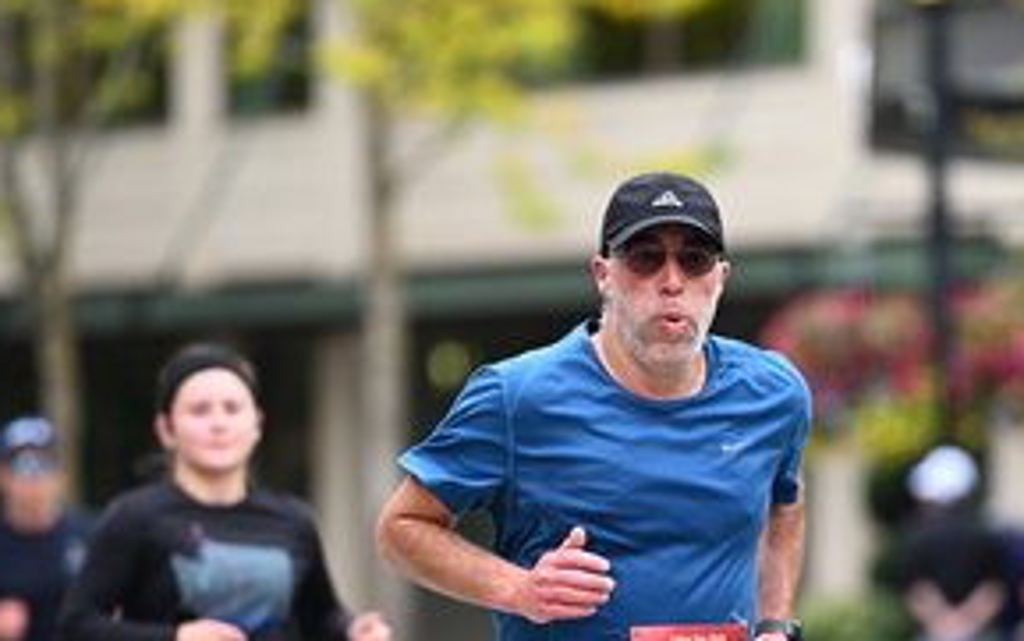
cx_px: 604
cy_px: 514
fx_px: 10834
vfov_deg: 3.4
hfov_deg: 5.4
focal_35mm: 388
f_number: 2.8
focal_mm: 200
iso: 640
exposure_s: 1/1600
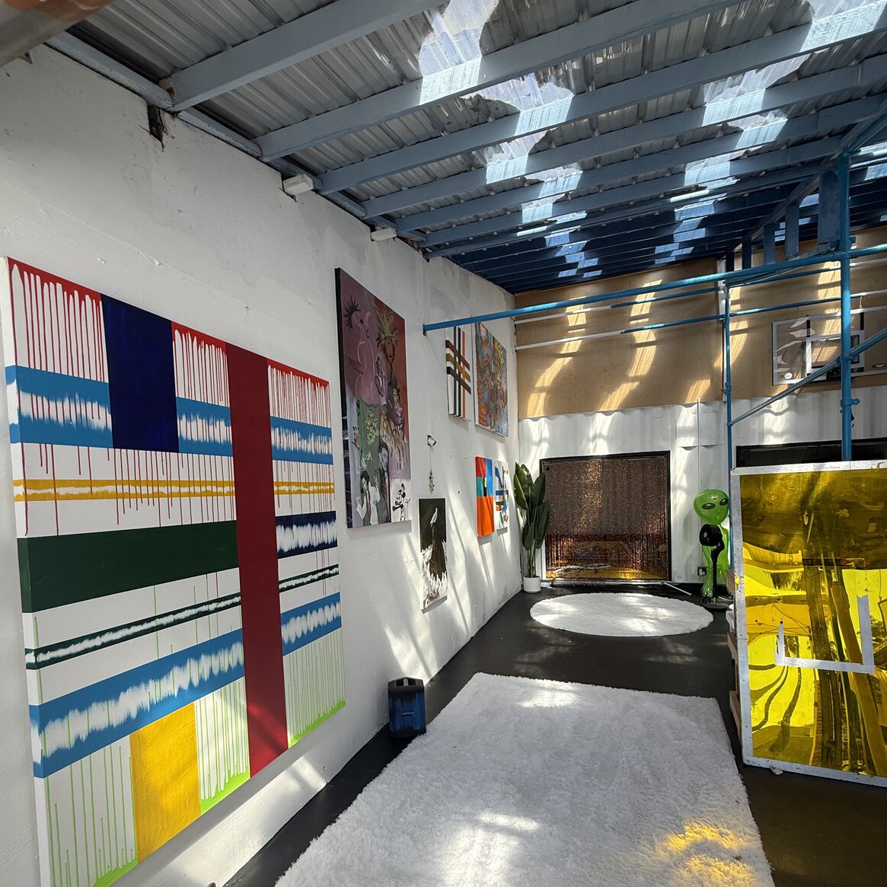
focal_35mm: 17
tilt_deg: -0.2
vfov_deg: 83.2
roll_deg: +0.9
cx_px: 439
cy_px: 522
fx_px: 493
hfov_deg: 84.0
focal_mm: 2.22
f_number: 2.2
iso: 50
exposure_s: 1/701
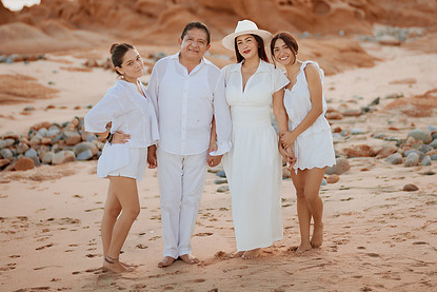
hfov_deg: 25.0
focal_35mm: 81
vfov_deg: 16.8
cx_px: 235
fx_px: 984
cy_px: 92
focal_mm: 58
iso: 200
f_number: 1.4
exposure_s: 1/4000
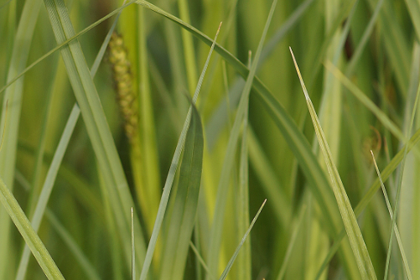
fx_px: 4188
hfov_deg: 5.7
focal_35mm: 359
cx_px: -58
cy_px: 250
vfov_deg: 3.8
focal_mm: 100
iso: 100
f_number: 4
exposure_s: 1/320
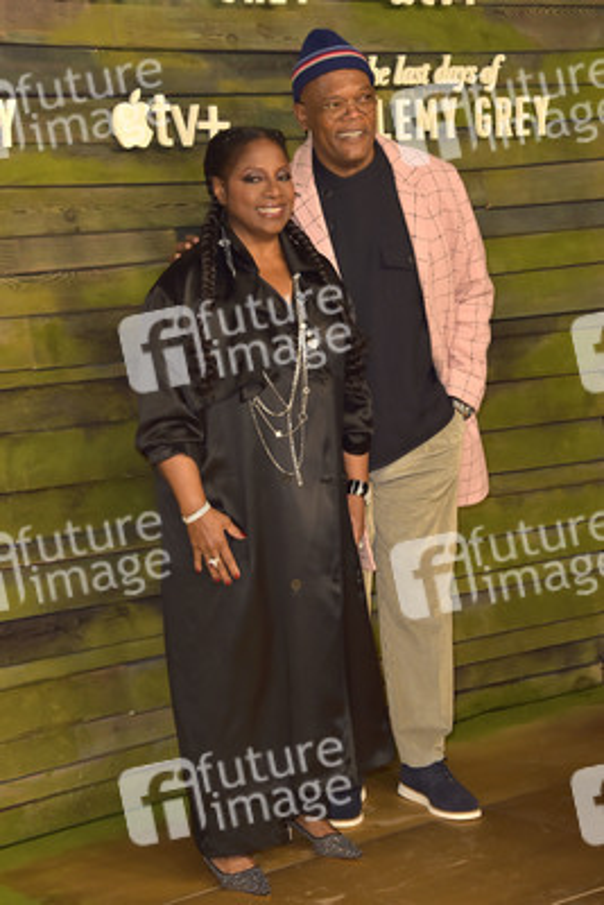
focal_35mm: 92
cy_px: 452
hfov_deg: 14.9
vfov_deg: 22.1
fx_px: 2313
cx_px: 302
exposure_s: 1/250
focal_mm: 92
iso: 640
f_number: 7.1
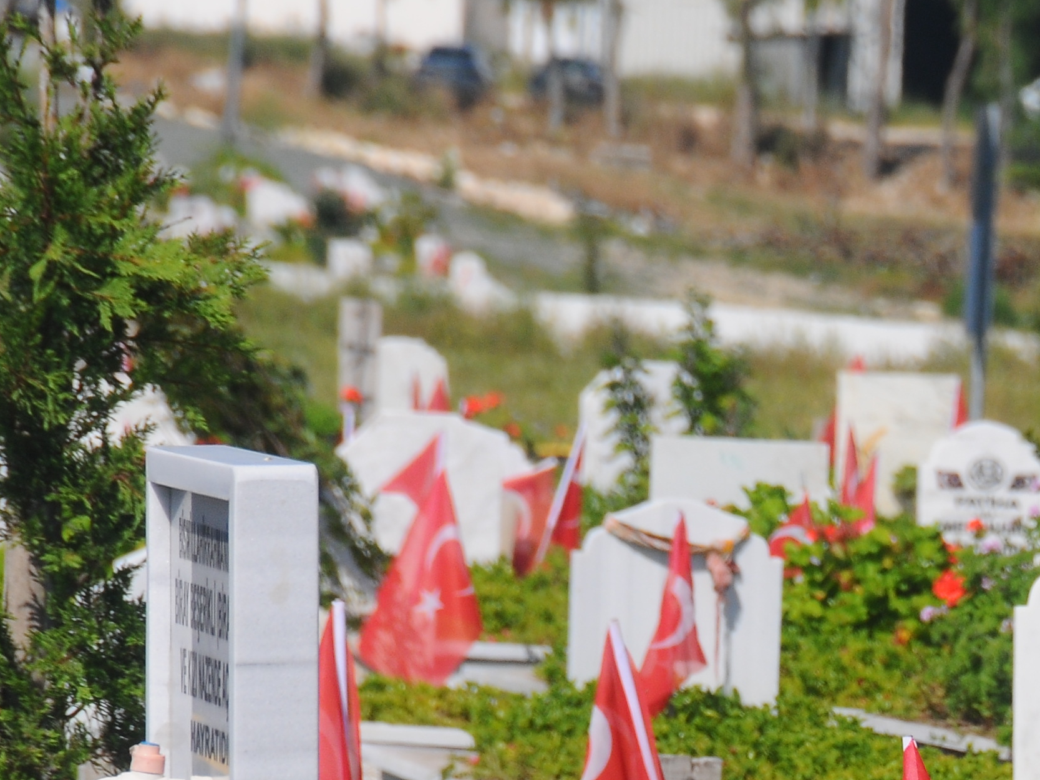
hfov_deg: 2.7
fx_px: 22261
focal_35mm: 741
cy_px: 792
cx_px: 1045
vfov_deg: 2.0
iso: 200
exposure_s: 1/400
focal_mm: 200
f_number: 10
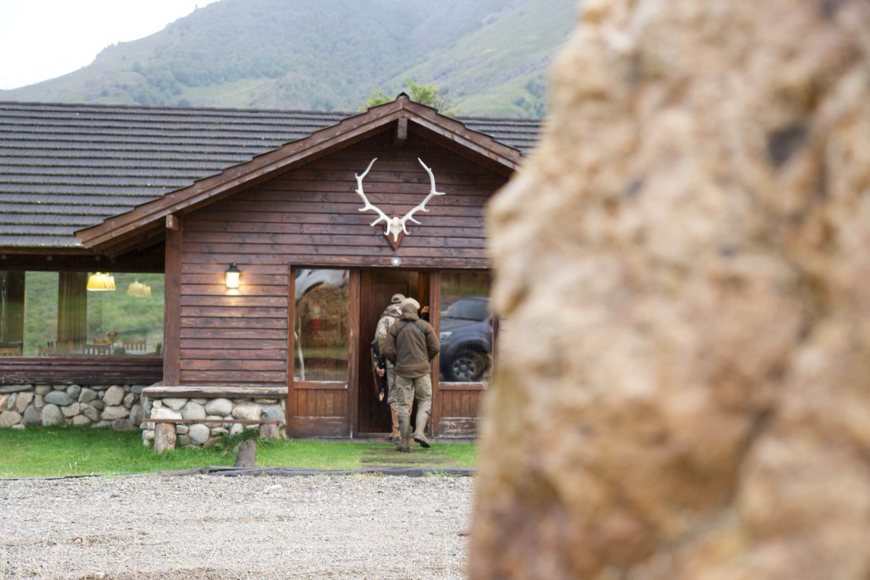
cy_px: 290
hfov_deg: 37.9
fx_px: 1268
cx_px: 435
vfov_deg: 25.7
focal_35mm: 52
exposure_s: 1/60
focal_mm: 35
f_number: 2.8
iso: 800
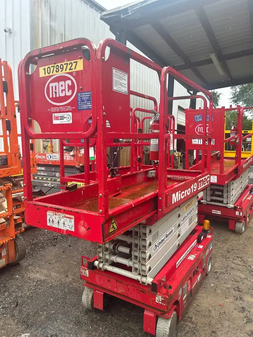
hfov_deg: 53.1
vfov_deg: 67.3
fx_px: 253
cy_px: 168
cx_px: 126
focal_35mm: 26
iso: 50
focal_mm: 5.7
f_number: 1.5
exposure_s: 1/299
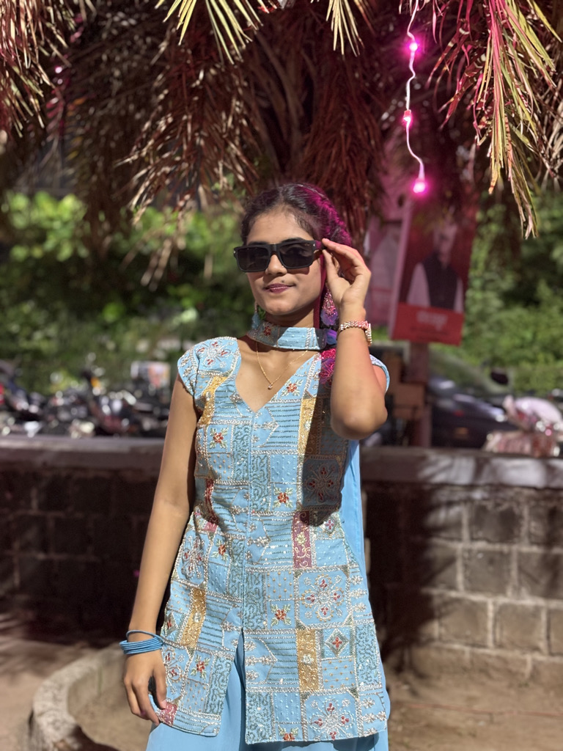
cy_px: 376
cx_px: 282
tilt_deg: -0.2
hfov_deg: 28.0
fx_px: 1128
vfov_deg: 36.8
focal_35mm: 52
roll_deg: -0.9
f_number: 1.6
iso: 320
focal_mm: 5.96
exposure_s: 1/20
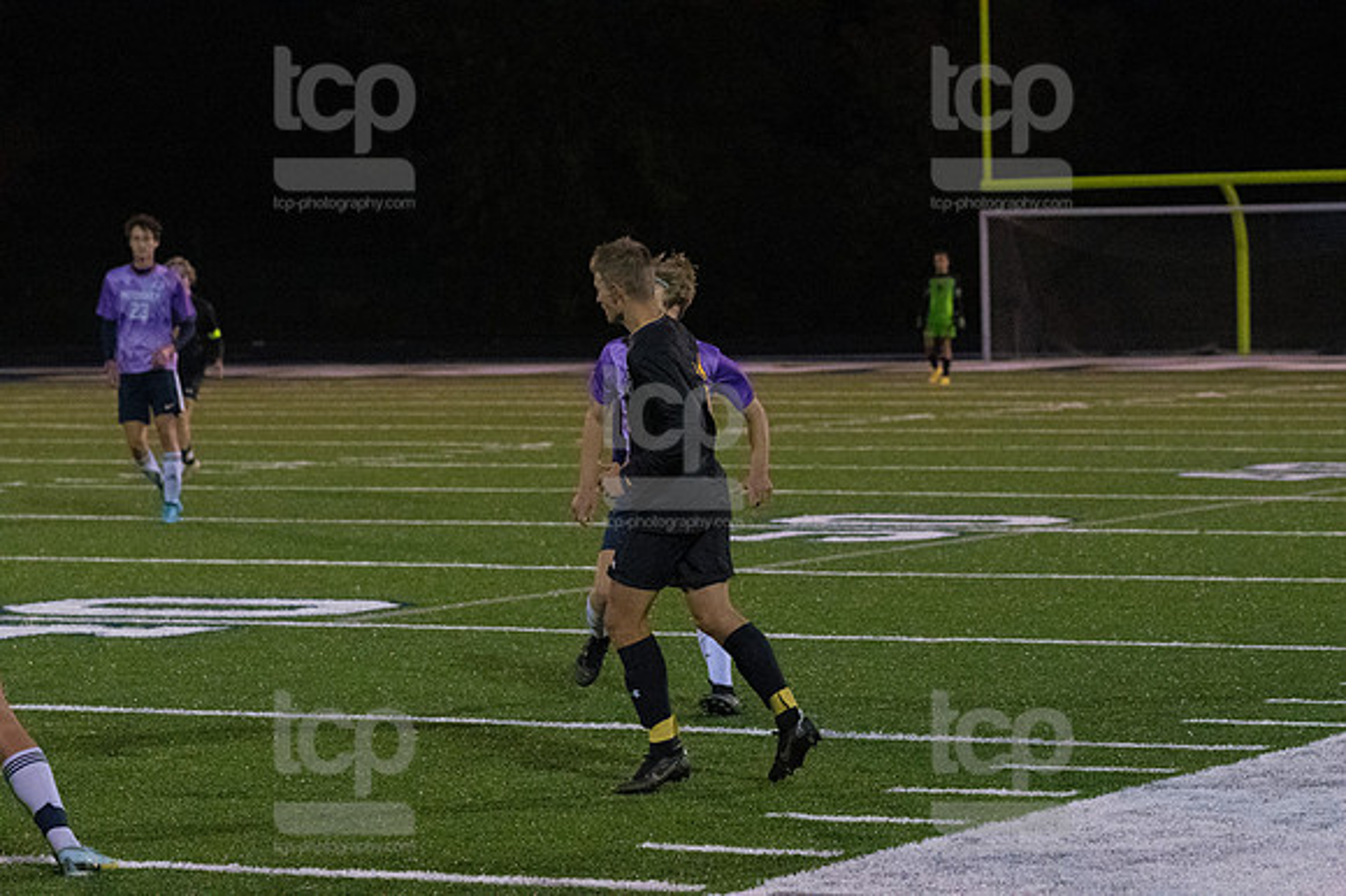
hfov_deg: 13.7
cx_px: 673
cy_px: 448
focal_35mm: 150
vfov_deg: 9.1
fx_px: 5605
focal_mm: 100
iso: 6400
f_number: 4.5
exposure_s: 1/1250
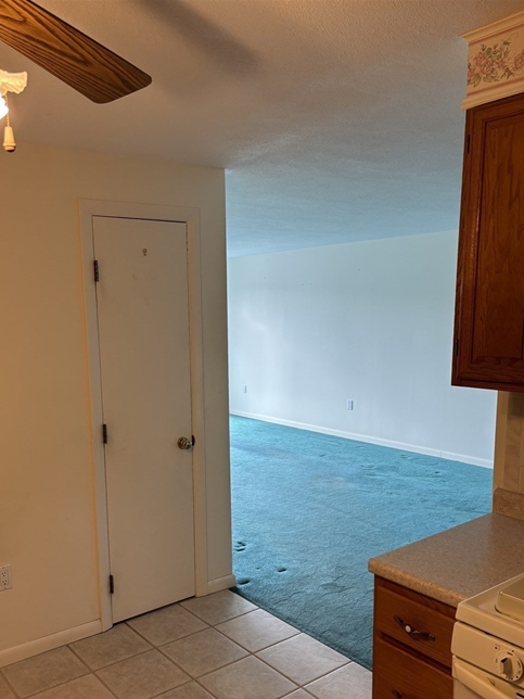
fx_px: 626
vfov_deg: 57.9
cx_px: 213
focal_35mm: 31
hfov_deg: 45.2
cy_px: 416
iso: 80
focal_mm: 5.96
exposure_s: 1/120
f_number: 1.6
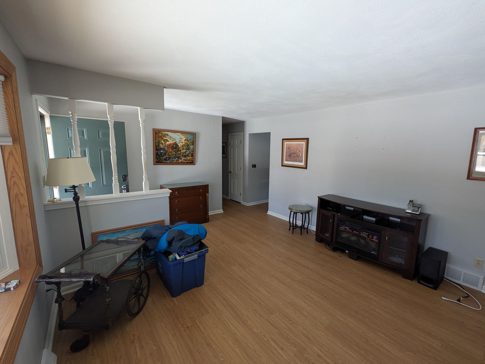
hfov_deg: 98.1
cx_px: 254
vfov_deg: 81.7
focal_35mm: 15
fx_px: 210
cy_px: 180
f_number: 2.2
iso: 80
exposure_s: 1/60
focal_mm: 1.83
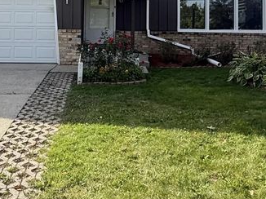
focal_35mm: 44
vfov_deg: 31.5
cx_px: 113
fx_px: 338
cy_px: 24
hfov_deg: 42.9
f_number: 2.2
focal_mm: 2.22
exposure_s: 1/841
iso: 64
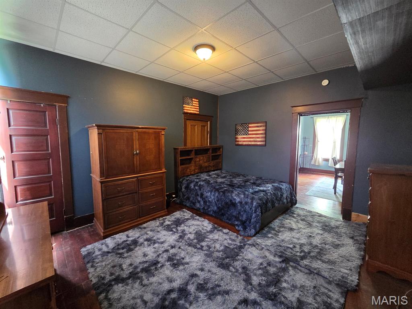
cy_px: 154
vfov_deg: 89.9
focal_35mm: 13
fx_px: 155
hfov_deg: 106.2
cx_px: 206
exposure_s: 1/30
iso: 1250
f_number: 2.2
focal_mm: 2.2
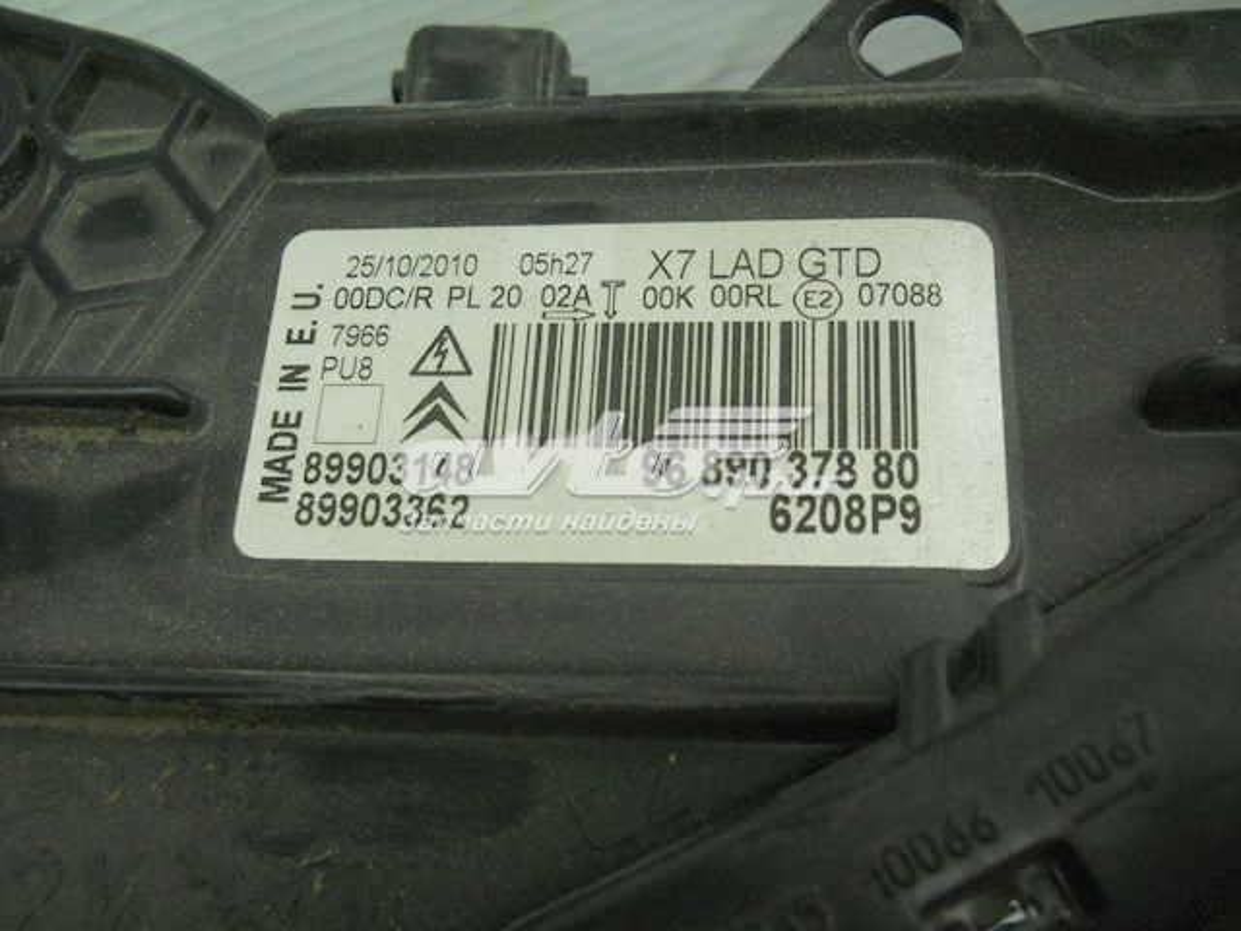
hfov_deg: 45.8
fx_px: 1470
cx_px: 620
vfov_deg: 35.1
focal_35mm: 41
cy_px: 466
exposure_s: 1/200
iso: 400
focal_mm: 6.72
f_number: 3.1
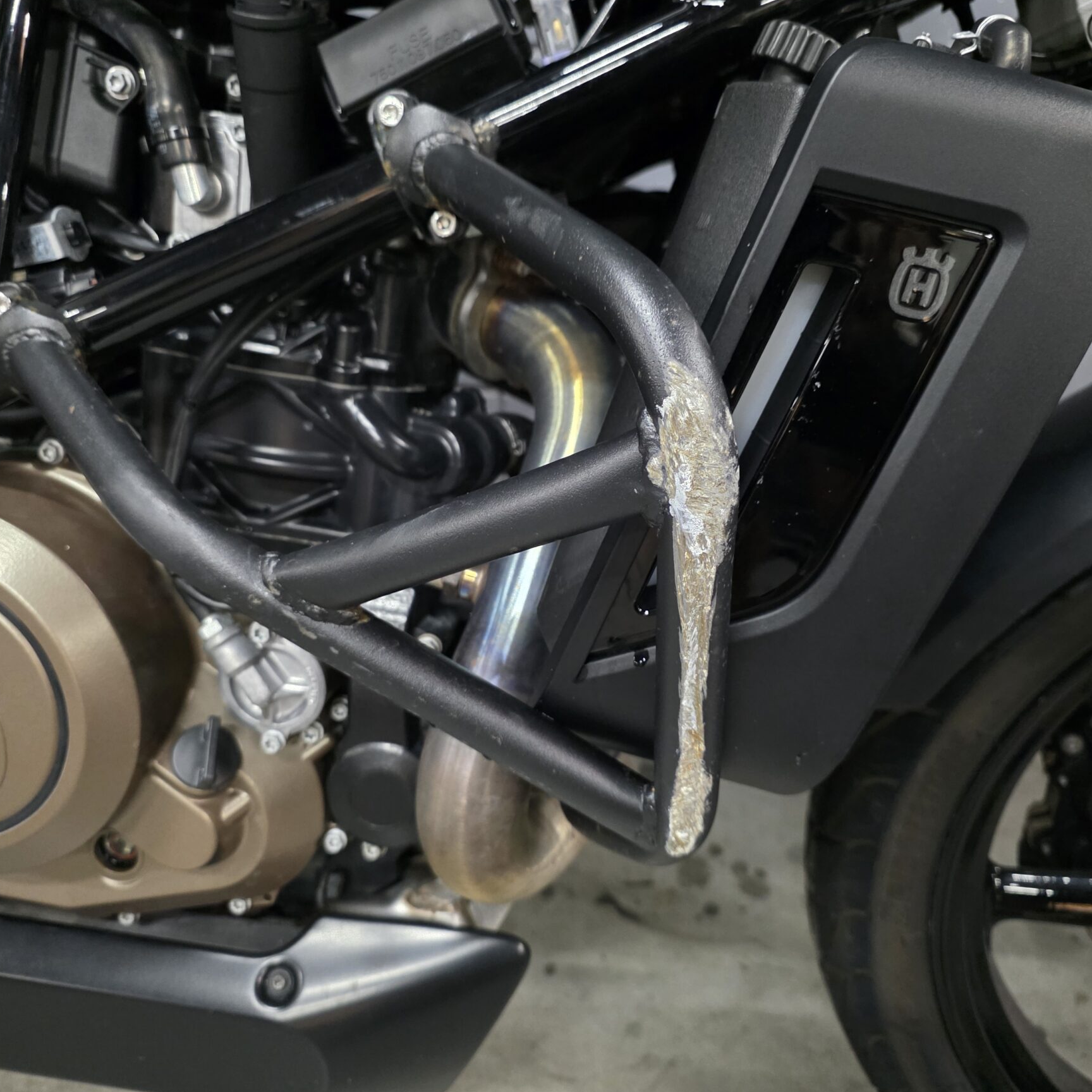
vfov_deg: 57.3
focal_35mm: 28
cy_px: 546
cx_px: 561
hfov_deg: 57.3
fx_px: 999
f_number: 1.7
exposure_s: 1/50
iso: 2000
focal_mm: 6.25
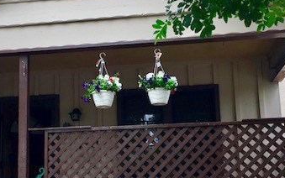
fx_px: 451
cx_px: 95
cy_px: 112
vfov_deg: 22.3
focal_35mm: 58
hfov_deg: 34.8
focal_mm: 4.15
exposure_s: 1/343
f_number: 2.2
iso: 25
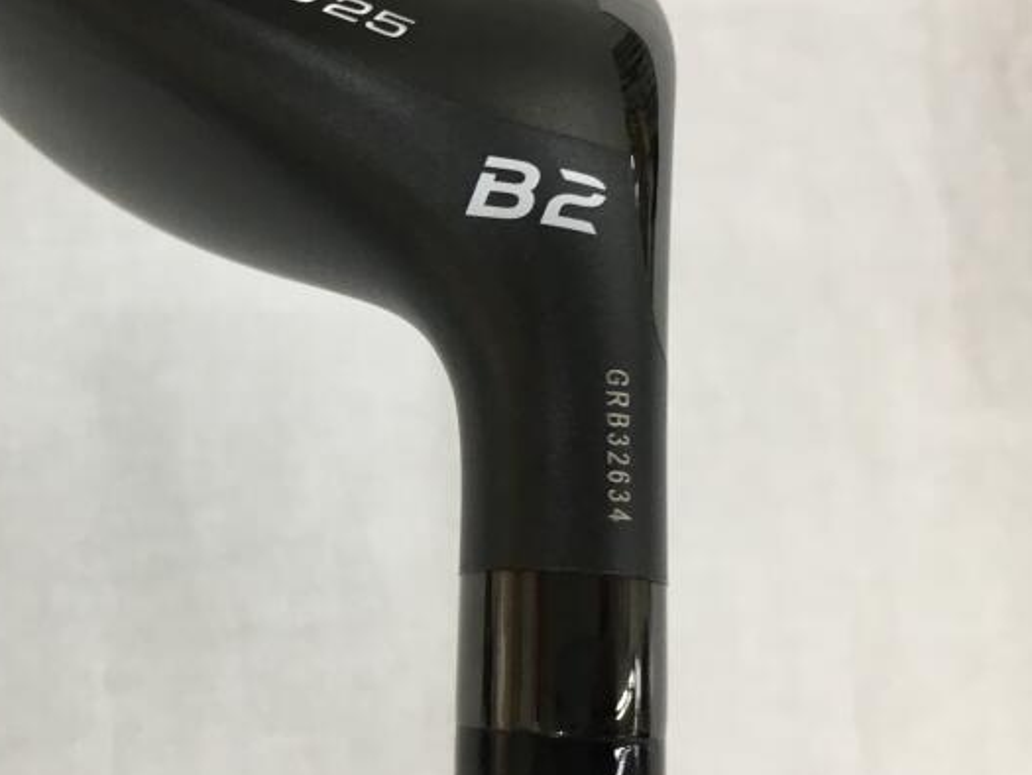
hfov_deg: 35.4
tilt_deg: -80.2
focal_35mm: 53
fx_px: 1580
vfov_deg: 27.5
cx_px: 258
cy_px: 344
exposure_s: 1/33
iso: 32
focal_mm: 4.15
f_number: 2.2
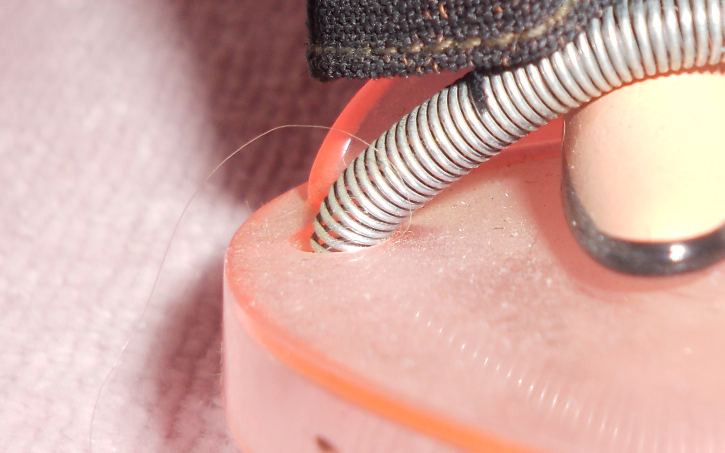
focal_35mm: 82
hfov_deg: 24.9
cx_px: 554
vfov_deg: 15.8
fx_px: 1620
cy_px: 96
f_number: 8.8
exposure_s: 1/25
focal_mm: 5.8
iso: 80
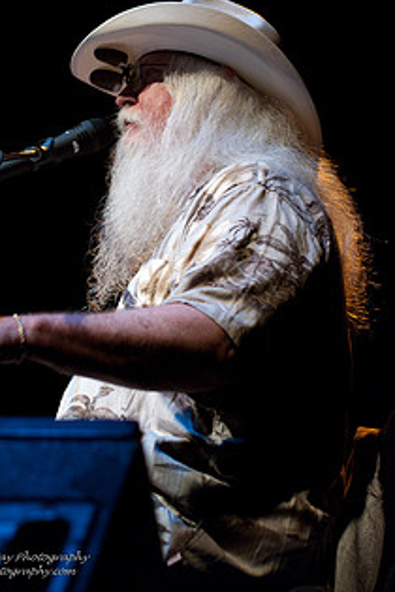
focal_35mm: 107
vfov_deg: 19.0
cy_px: 173
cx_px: 144
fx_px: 1761
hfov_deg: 12.8
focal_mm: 50
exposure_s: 1/90
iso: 800
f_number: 2.8
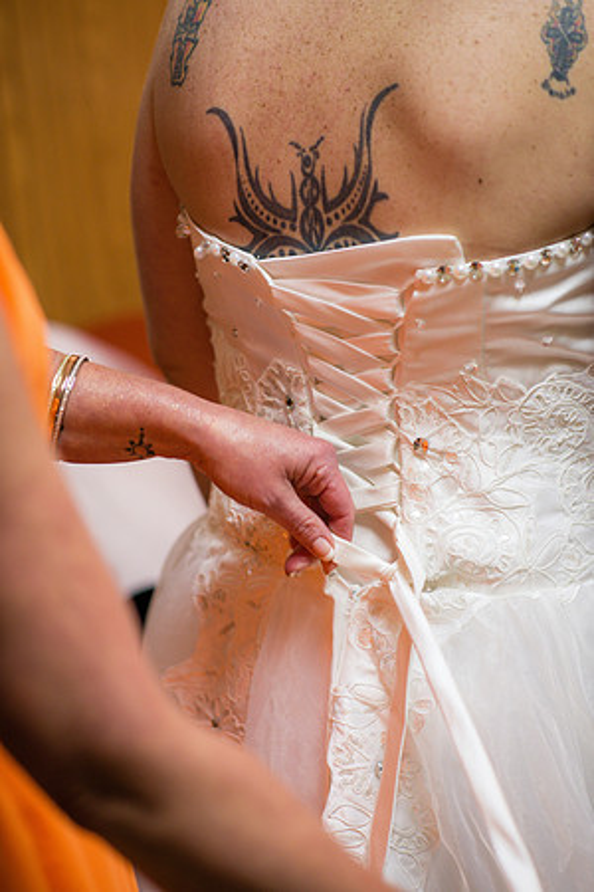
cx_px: 297
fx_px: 2104
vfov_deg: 23.9
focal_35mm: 85
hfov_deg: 16.1
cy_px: 446
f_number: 2.5
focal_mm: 85
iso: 1000
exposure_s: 1/125
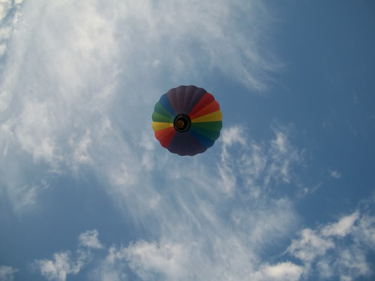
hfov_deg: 52.6
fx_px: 379
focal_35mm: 35
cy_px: 140
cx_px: 188
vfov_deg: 40.7
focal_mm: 6.3
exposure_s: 1/400
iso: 80
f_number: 3.1
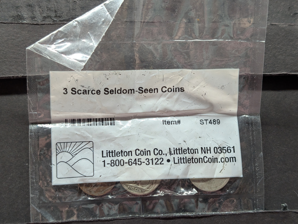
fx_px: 422
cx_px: 149
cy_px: 112
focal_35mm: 49
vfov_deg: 29.7
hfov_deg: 38.9
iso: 82
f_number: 1.68
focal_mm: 6.9
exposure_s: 1/78.7
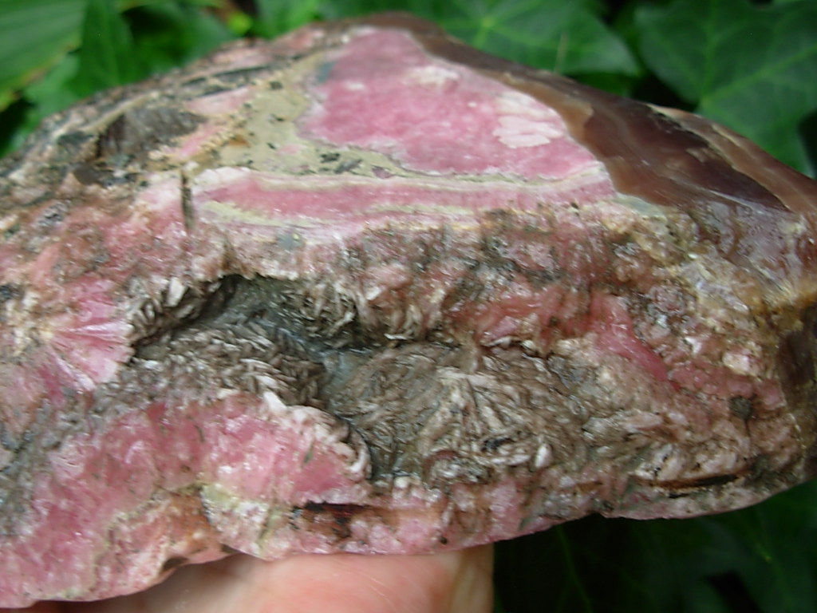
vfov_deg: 37.7
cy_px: 306
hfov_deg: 49.0
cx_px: 408
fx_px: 897
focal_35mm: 38
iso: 50
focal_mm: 6.3
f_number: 2.9
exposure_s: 1/65.9
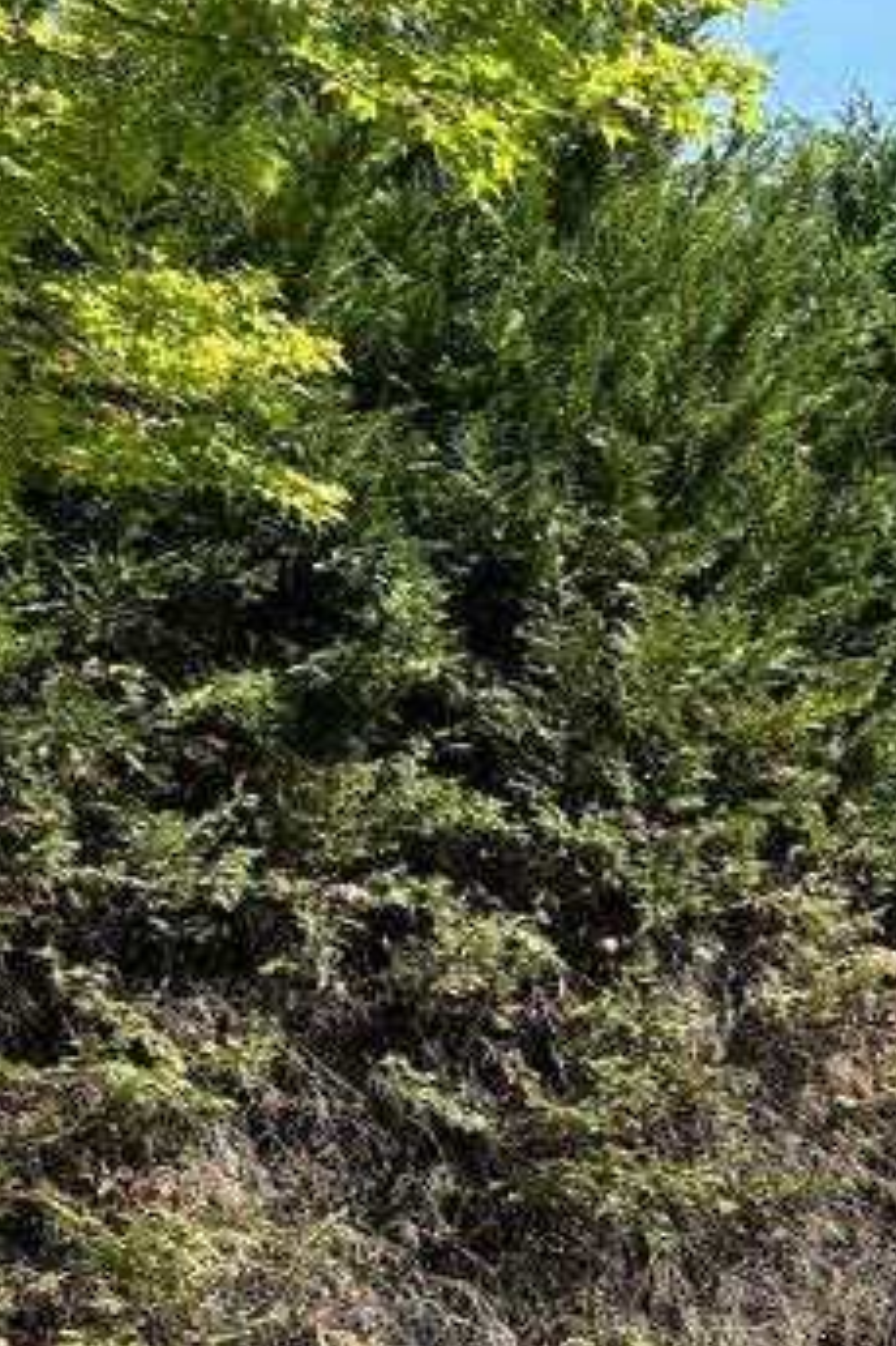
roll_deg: +2.5
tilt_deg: -11.9
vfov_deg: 33.8
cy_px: 1279
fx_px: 2055
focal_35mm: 55
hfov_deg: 23.3
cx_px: 961
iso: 50
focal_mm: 5.7
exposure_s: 1/1395
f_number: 1.5
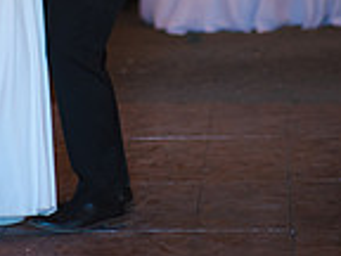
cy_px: -268
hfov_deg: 7.7
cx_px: 49
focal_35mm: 255
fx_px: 2512
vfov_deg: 5.7
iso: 800
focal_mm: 85
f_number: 1.6
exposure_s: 1/200
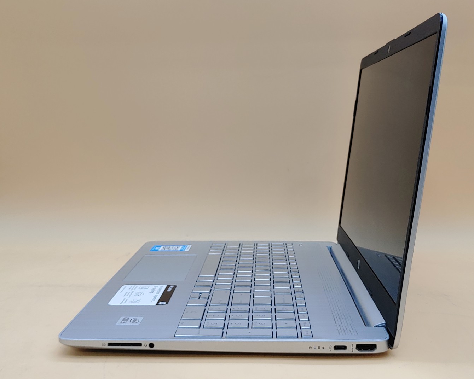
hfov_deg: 42.9
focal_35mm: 43
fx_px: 603
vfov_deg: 34.9
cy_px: 188
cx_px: 254
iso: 50
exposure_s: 1/151
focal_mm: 4.36
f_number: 1.8
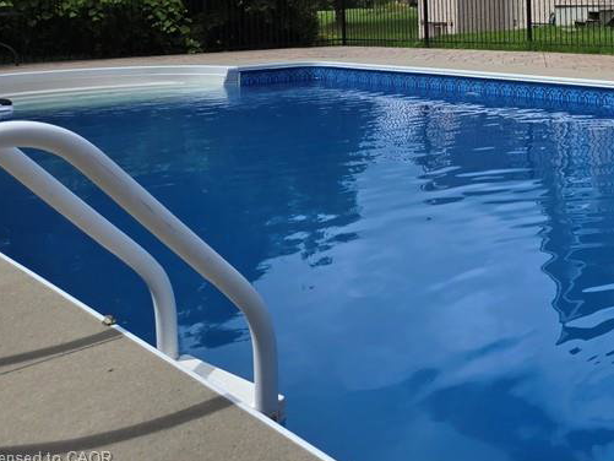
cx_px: 602
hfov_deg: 36.7
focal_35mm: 47
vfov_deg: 28.9
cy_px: -1
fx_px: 834
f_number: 1.8
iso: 25
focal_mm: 5.4
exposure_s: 1/2463
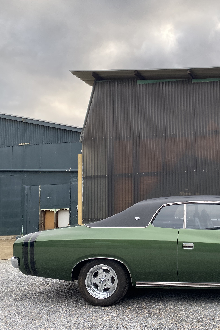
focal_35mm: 37
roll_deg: +2.7
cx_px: 206
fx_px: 339
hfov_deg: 33.6
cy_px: 161
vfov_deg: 51.9
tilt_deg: +8.0
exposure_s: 1/122
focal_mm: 4.25
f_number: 1.8
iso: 40
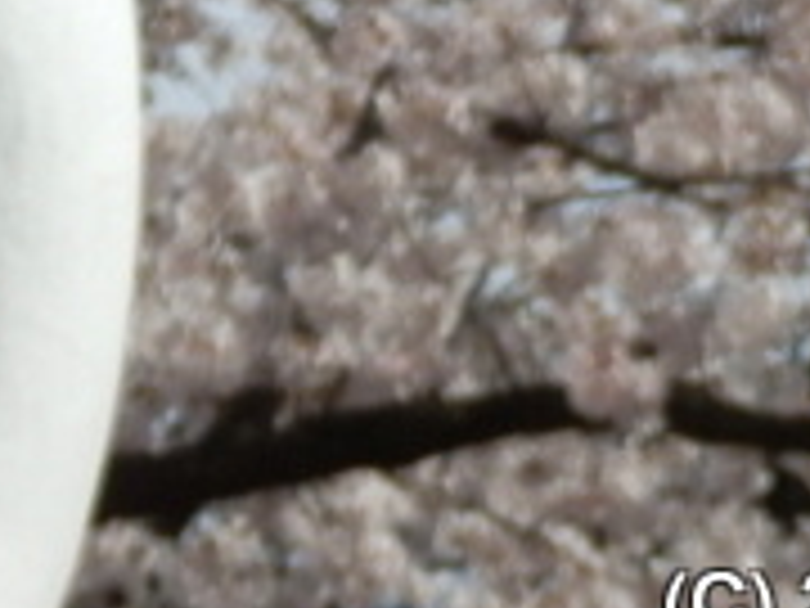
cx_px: -837
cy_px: -950
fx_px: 8588
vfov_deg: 4.0
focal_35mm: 367
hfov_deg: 5.3
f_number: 4.4
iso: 80
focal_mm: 11.9
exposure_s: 1/1000
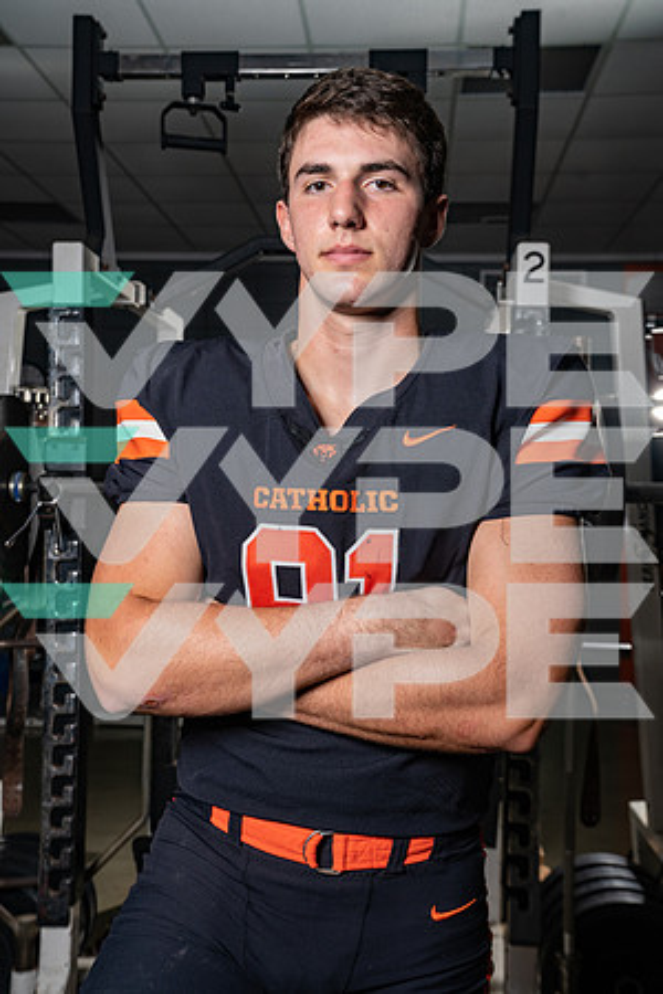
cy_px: 497
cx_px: 332
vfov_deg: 47.4
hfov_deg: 32.6
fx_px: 1133
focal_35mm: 41
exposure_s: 1/250
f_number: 6.3
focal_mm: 41
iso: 200
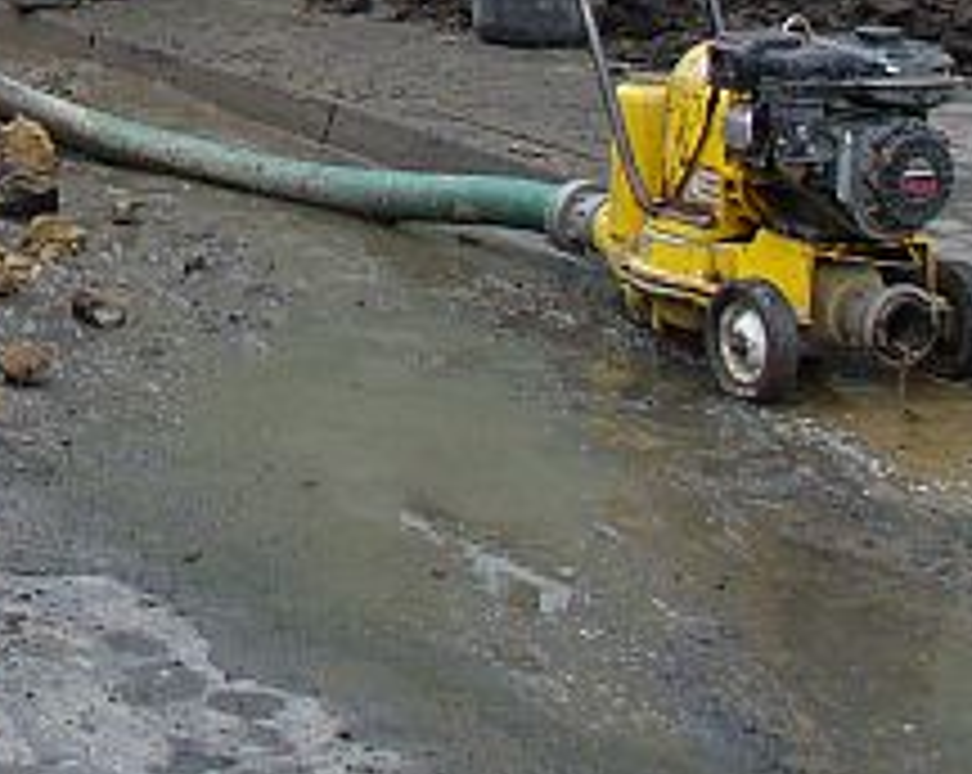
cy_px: -432
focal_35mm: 134
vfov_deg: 11.0
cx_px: -284
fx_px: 3848
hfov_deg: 13.9
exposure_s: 1/80
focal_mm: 6.1
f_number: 2.8
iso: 80
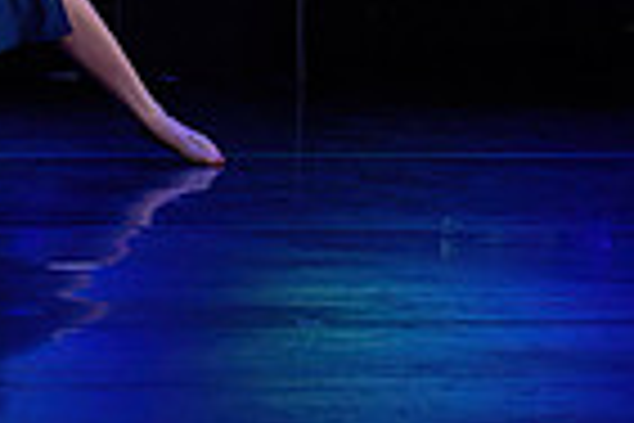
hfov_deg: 4.3
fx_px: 8417
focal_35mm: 478
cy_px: -423
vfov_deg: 2.9
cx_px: -632
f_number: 2.8
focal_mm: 112
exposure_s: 1/400
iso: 1600
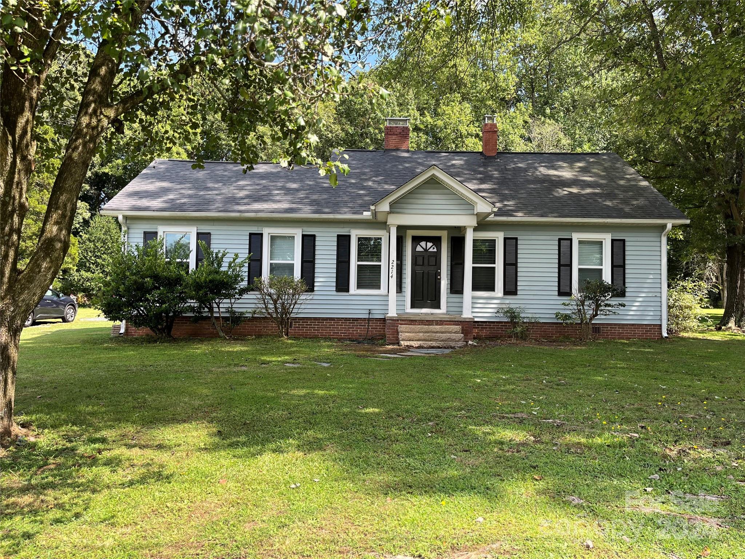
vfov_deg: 53.1
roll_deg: -1.0
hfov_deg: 67.3
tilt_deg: +3.7
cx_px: 372
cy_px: 280
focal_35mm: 26
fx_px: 560
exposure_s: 1/618
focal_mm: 5.1
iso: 50
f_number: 1.6
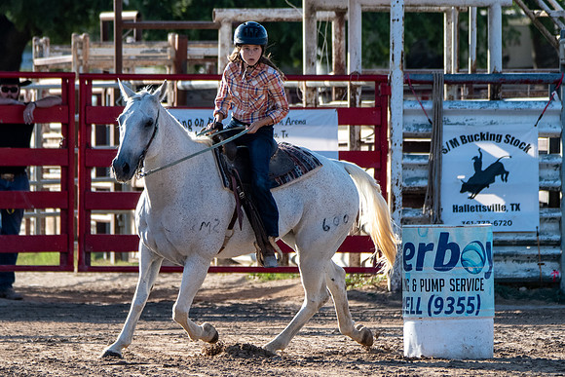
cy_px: 227
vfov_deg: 2.1
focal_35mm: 645
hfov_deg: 3.2
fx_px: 10119
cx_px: 252
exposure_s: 1/1250
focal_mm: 320
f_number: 5.6
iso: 500
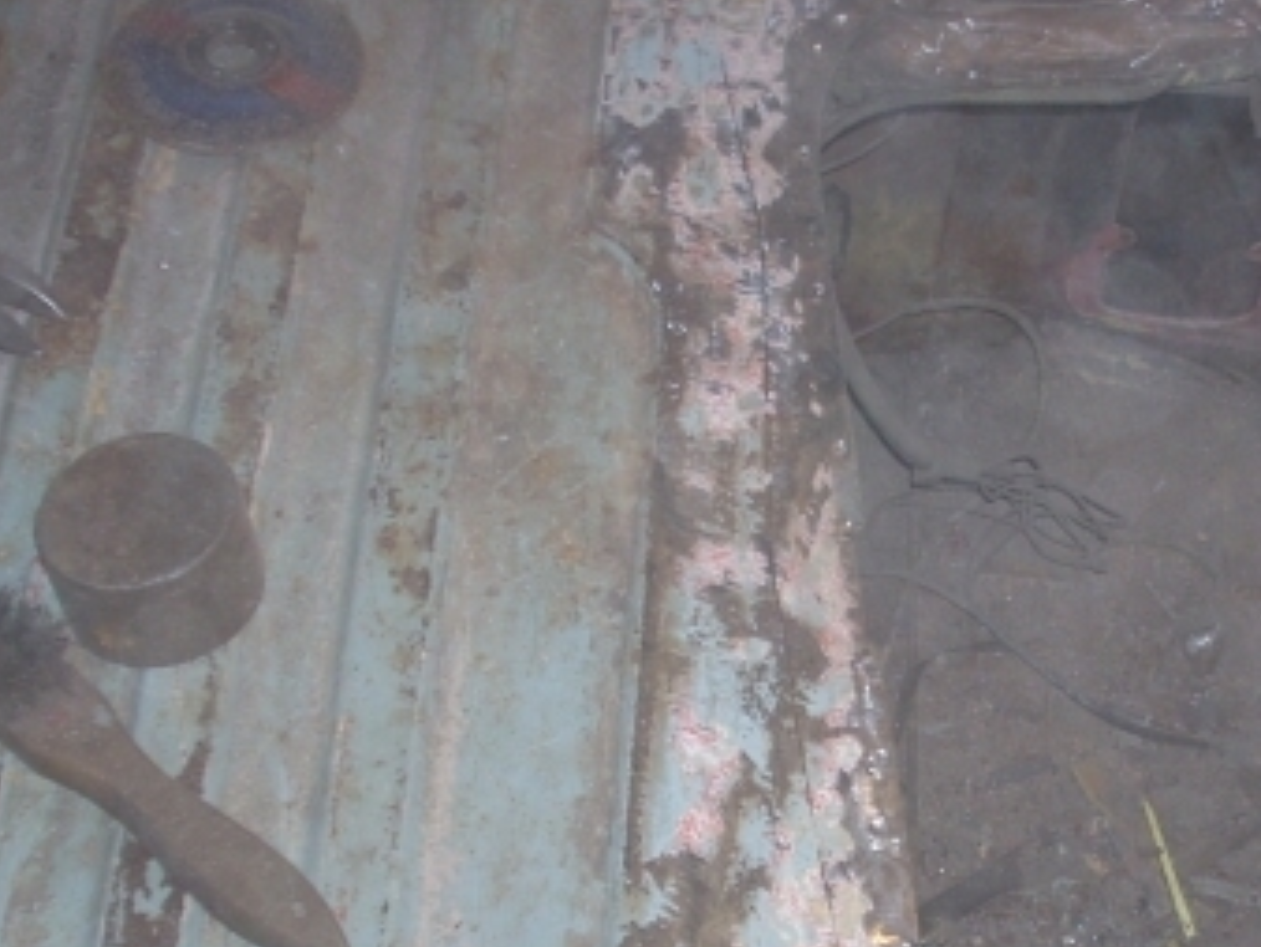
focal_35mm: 82
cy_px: 718
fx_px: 2989
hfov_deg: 23.6
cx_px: 944
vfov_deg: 17.9
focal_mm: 6.2
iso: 64
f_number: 2.8
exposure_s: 1/60
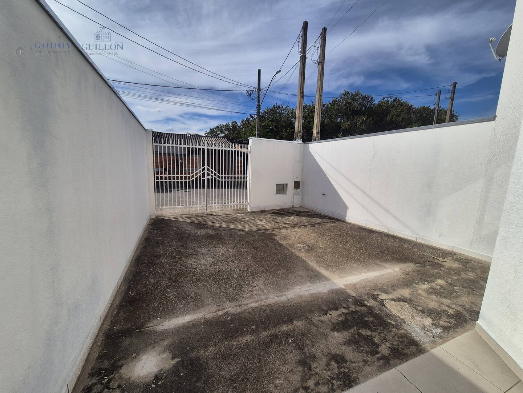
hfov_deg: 106.2
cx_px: 262
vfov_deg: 89.9
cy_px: 196
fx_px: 196
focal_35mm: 13
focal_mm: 2.2
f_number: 2.2
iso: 50
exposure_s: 1/4336
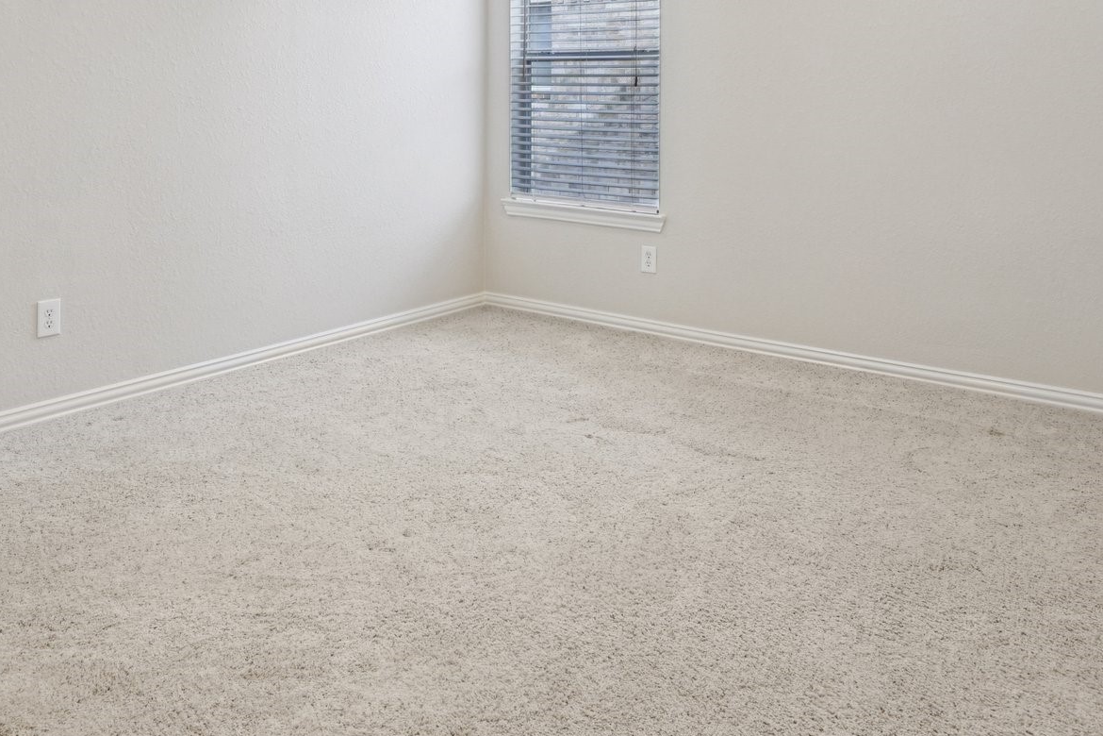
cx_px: 478
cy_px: 100
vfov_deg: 43.2
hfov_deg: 65.2
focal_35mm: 28
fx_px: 858
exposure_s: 1/45
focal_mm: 16
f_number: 8
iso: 400
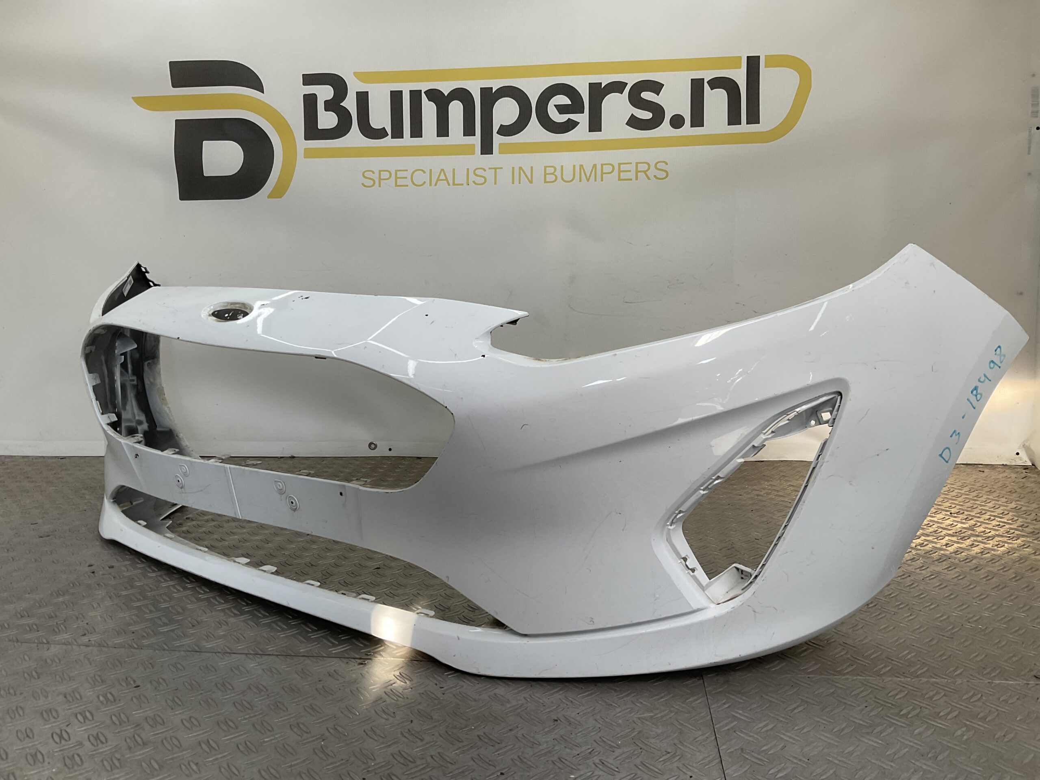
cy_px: 390
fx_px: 871
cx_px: 520
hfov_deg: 61.7
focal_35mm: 29
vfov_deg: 48.2
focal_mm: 3
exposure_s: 1/307
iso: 16
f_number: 1.8
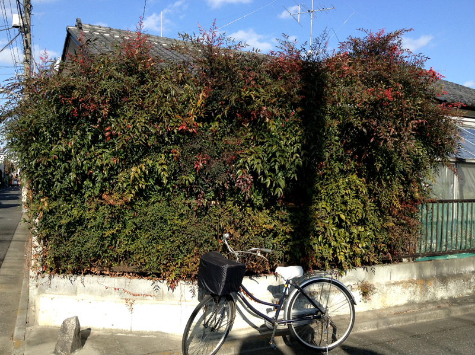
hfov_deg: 52.7
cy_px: 183
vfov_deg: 40.6
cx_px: 229
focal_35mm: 35
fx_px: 480
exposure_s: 1/724
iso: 32
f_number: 2.4
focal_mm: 3.3
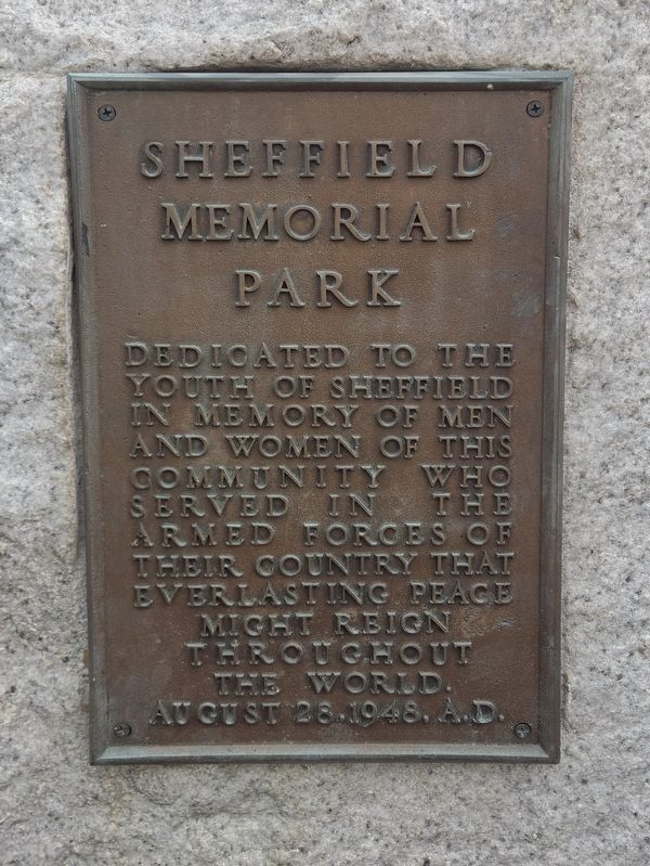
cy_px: 433
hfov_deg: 58.9
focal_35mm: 23
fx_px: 575
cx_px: 325
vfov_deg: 73.9
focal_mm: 5.4
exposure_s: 1/2000
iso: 80
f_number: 1.8
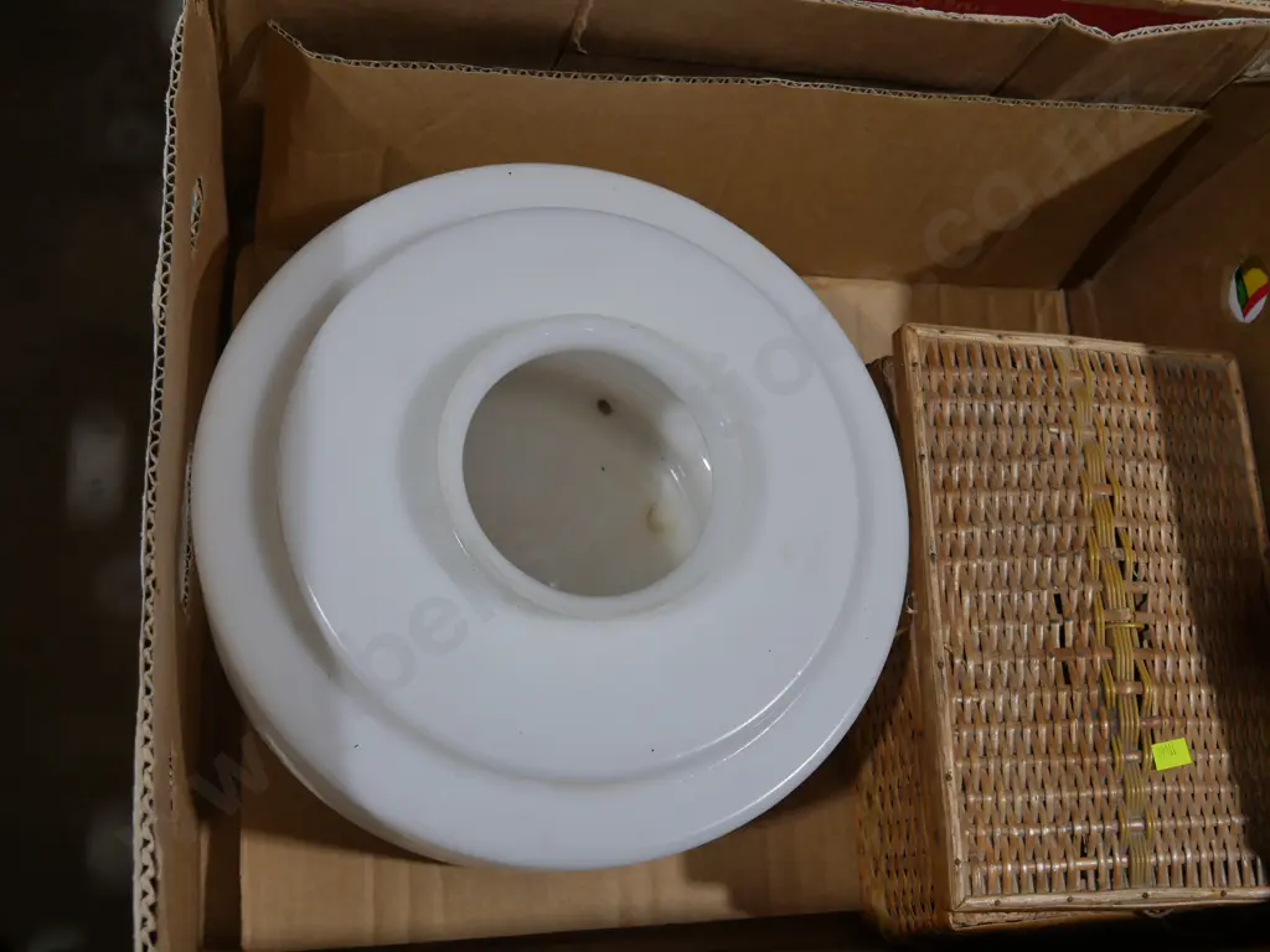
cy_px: 476
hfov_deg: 51.4
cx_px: 635
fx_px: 1321
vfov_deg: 39.7
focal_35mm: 36
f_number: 4.5
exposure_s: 1/125
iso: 200
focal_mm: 18
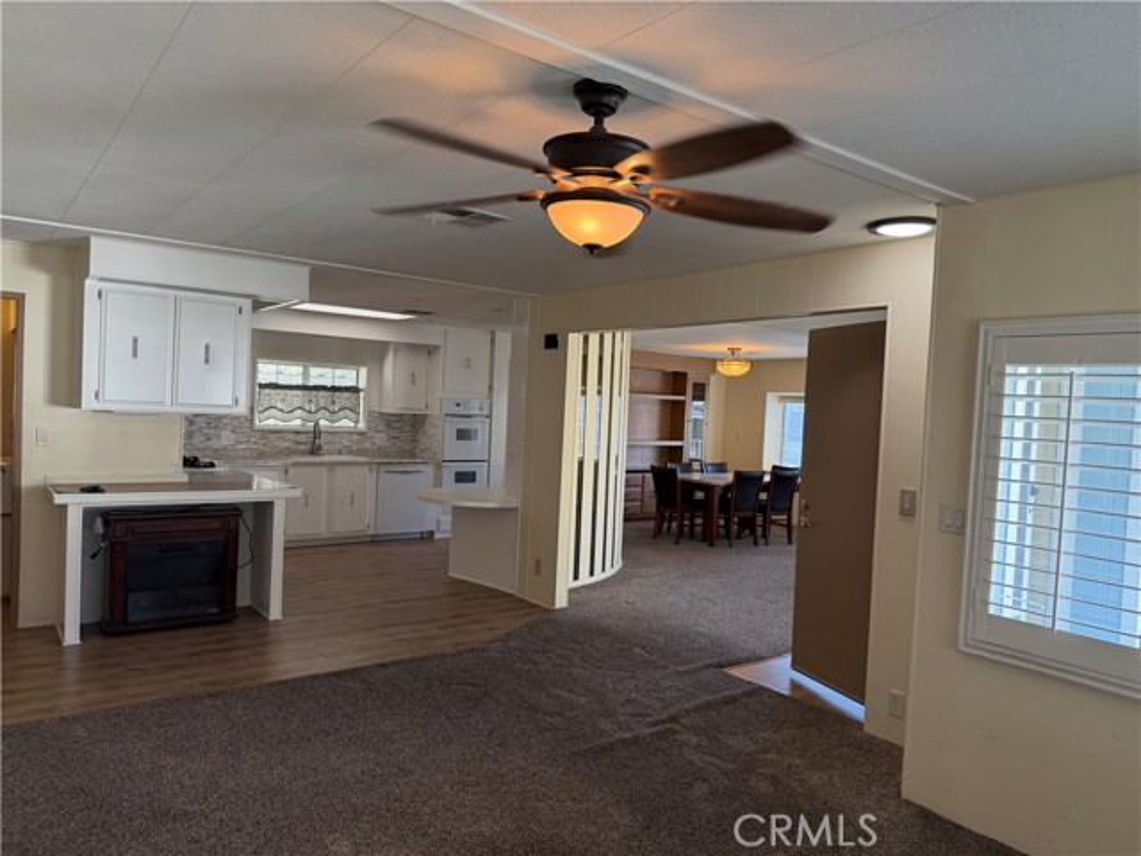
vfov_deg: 56.8
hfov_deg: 71.6
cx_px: 570
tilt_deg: -1.6
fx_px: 791
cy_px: 428
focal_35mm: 24
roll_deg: -2.7
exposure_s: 1/130
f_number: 1.78
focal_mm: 6.76
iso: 200
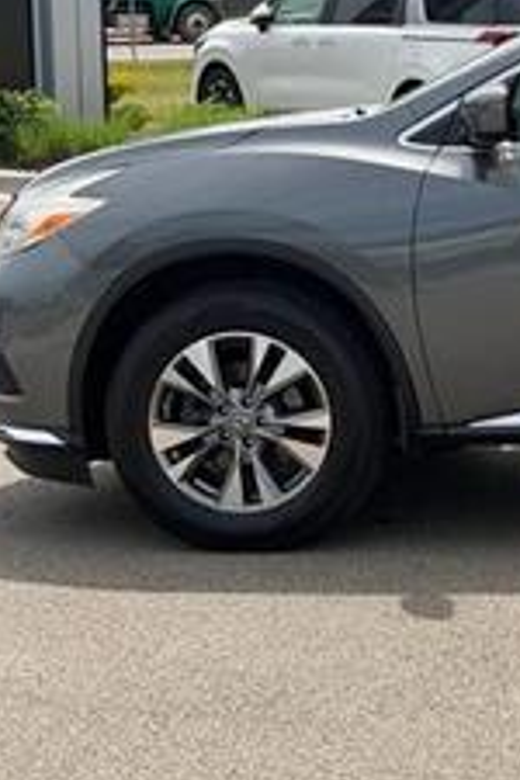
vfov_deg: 18.2
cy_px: 260
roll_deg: +0.3
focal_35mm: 112
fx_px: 2426
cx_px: 832
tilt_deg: -7.9
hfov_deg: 11.6
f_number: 1.78
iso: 80
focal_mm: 6.76
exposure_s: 1/4098
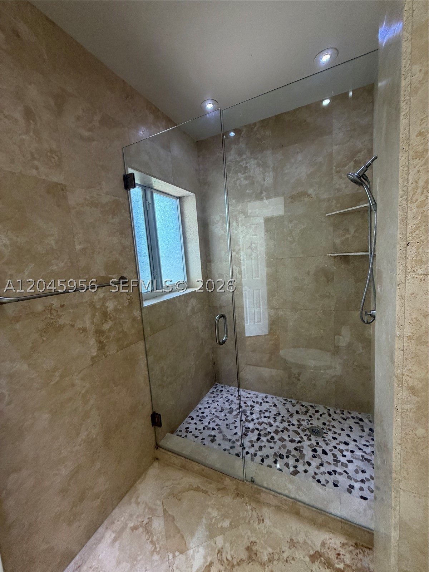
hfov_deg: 85.7
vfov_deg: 102.1
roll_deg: +4.0
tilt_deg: -7.0
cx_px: 214
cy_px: 286
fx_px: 231
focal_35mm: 14
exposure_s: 1/120
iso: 250
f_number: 2.2
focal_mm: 2.22
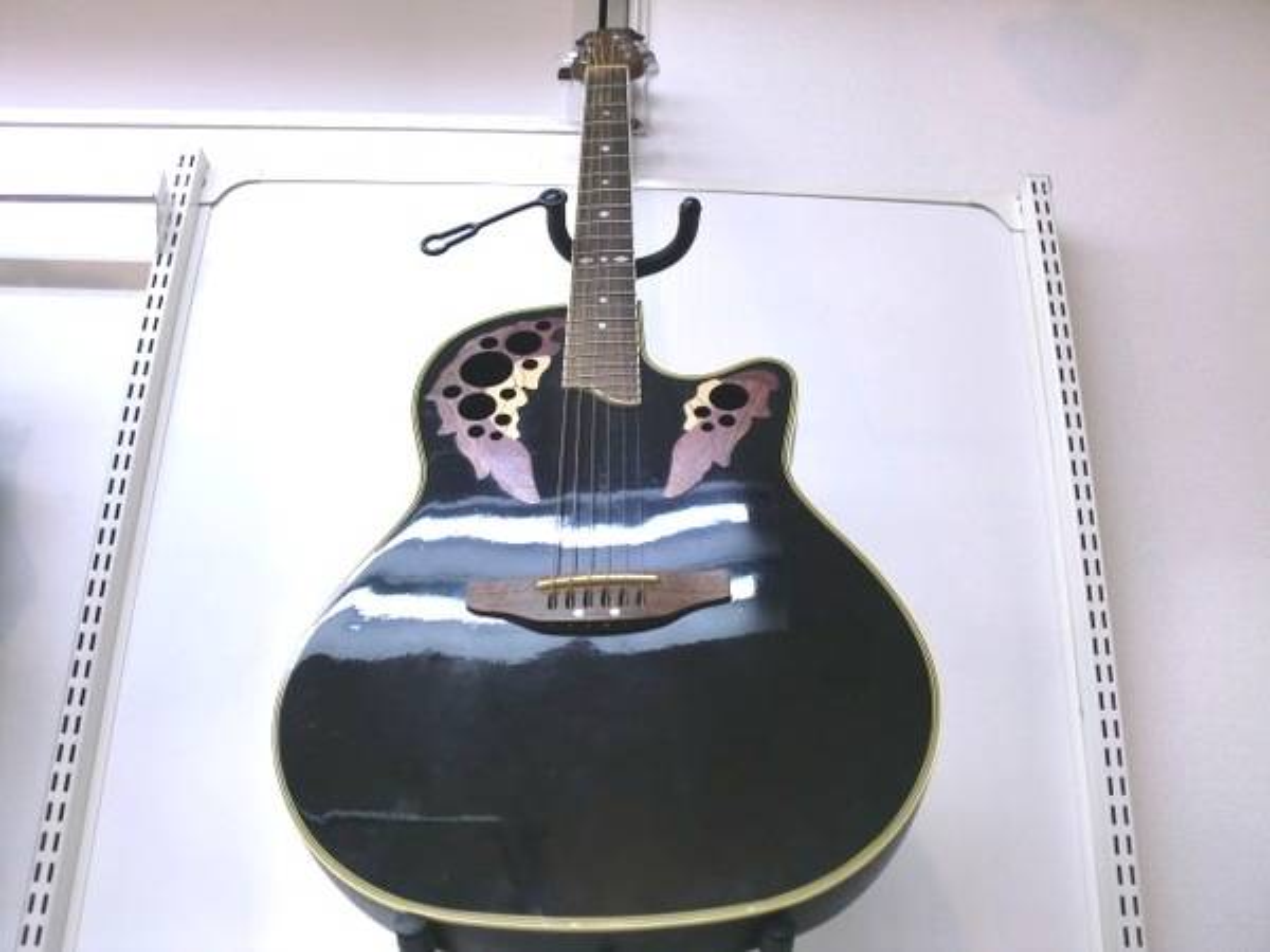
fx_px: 1284
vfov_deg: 40.7
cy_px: 476
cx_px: 635
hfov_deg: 52.6
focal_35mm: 35
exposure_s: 1/60
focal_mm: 6.3
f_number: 3.1
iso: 125
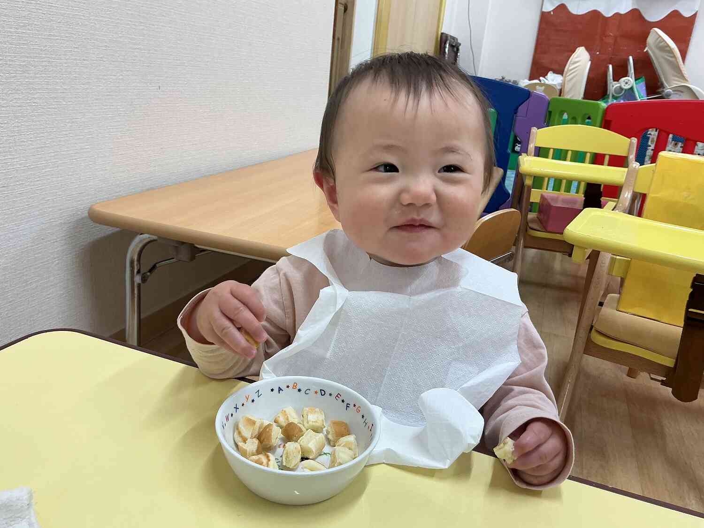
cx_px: 352
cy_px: 264
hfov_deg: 61.7
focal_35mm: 29
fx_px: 590
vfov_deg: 48.2
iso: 40
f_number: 1.8
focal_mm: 3
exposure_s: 1/60
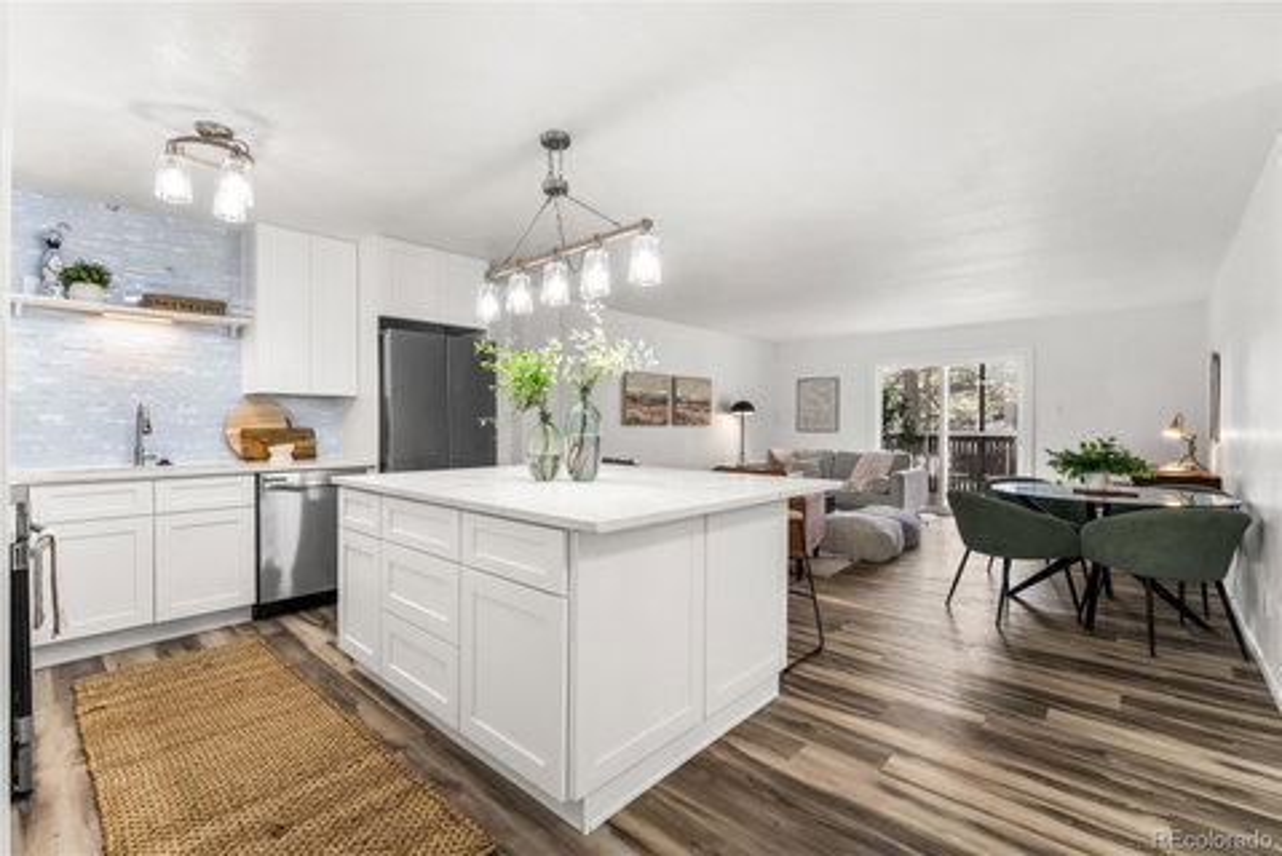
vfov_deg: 73.8
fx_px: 570
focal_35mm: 16
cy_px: 428
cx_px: 641
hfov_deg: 96.7
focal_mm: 16
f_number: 8
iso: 200
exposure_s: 1/2
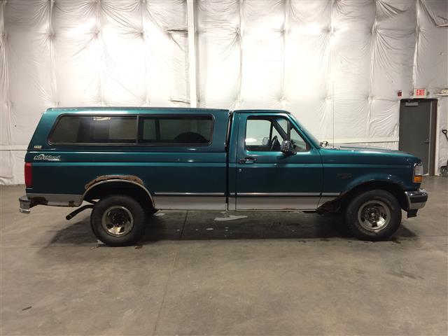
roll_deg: +2.3
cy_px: 168
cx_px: 224
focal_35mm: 29
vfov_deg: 48.2
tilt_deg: -7.7
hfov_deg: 61.7
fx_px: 375
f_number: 2.2
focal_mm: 4.15
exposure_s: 1/30
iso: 80
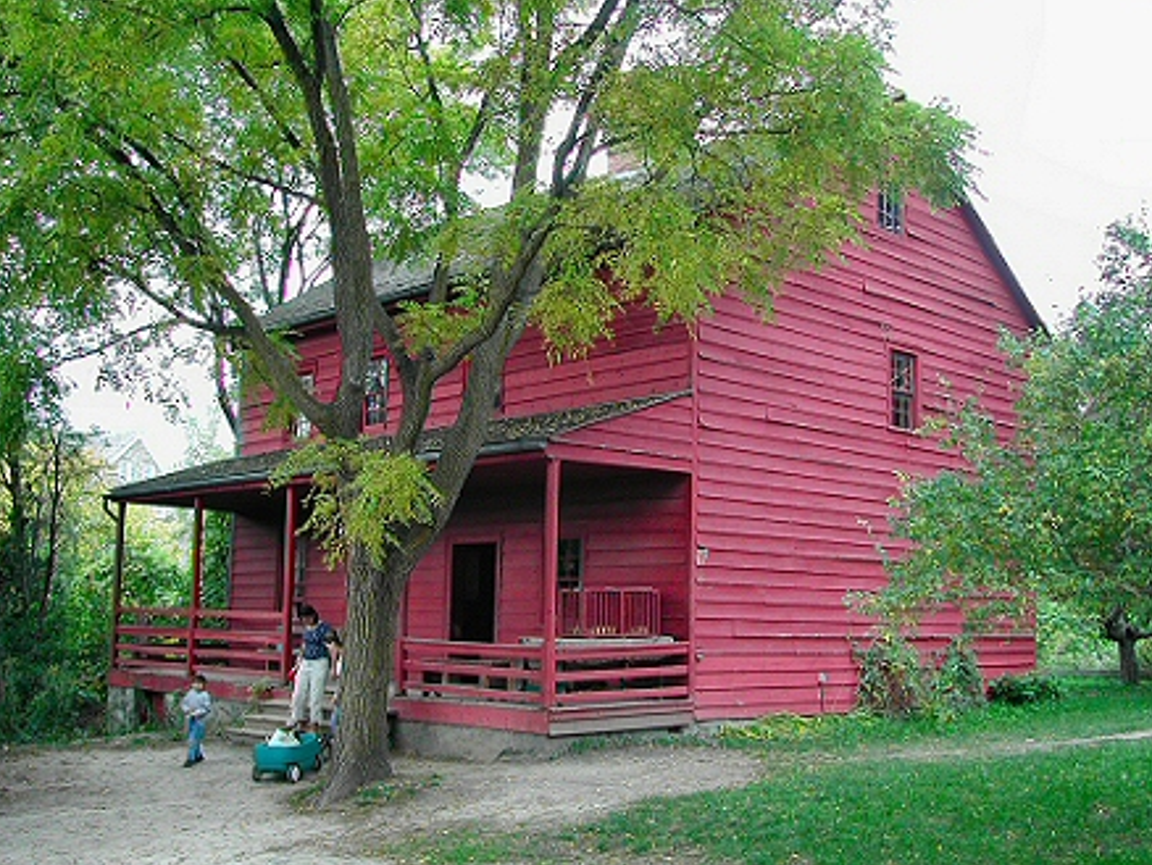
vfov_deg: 36.0
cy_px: 426
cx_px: 590
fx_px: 1332
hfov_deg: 46.8
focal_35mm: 40
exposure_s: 1/113
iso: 100
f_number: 2.8
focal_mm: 8
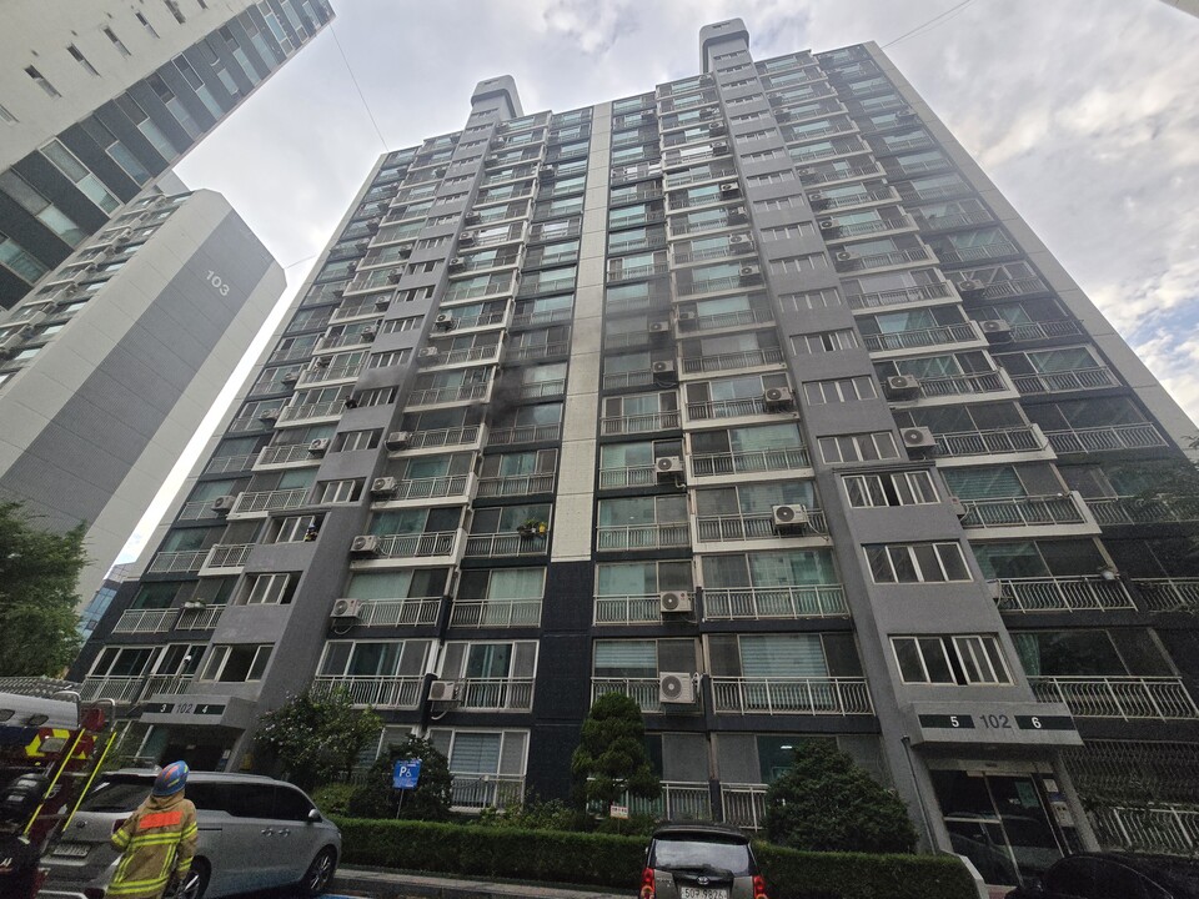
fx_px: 450
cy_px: 450
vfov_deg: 89.9
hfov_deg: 106.2
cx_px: 600
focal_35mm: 13
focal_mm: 2.2
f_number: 2.2
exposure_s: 1/628
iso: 50
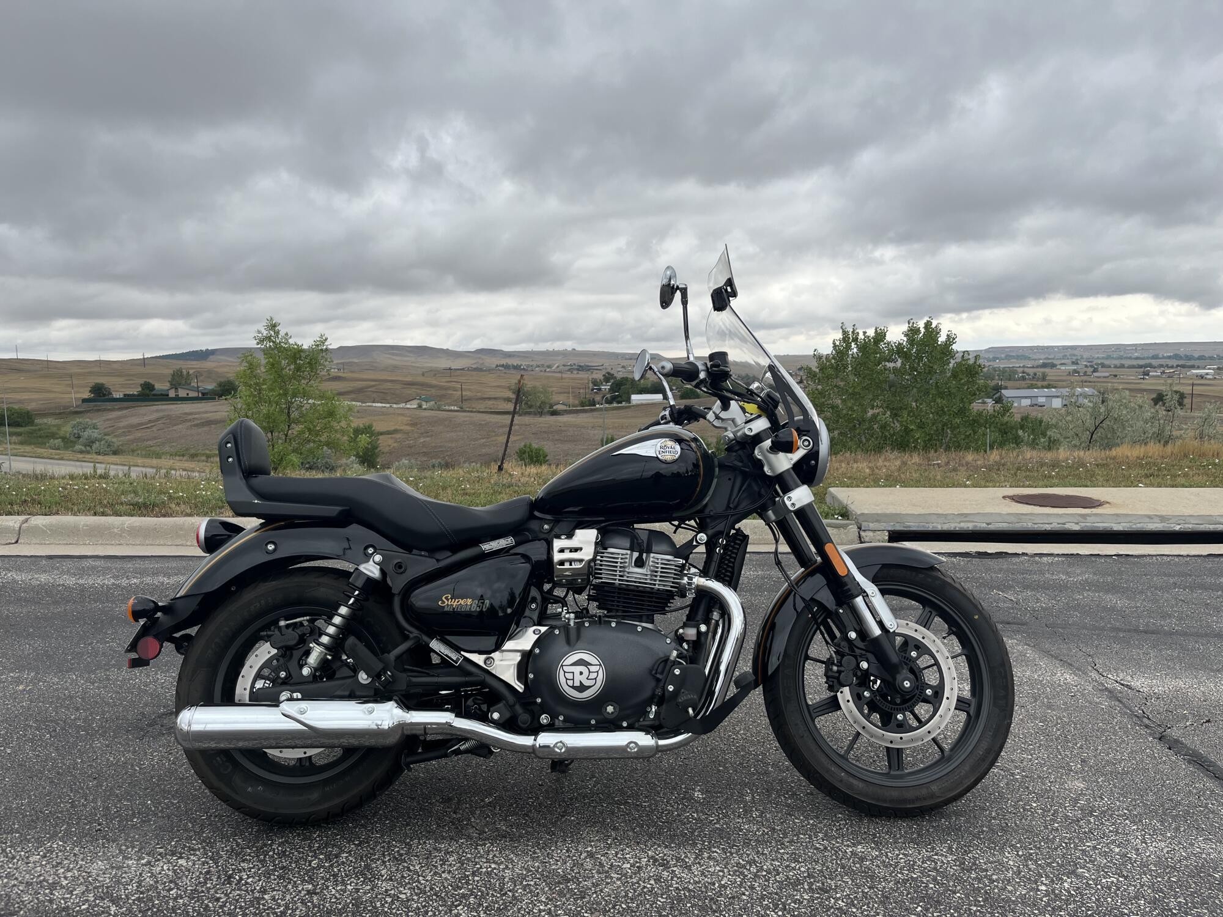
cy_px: 458
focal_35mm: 26
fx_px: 919
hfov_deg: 67.3
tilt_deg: -7.4
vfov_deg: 53.1
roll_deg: +0.4
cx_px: 612
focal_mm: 5.1
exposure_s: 1/1623
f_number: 1.6
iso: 50
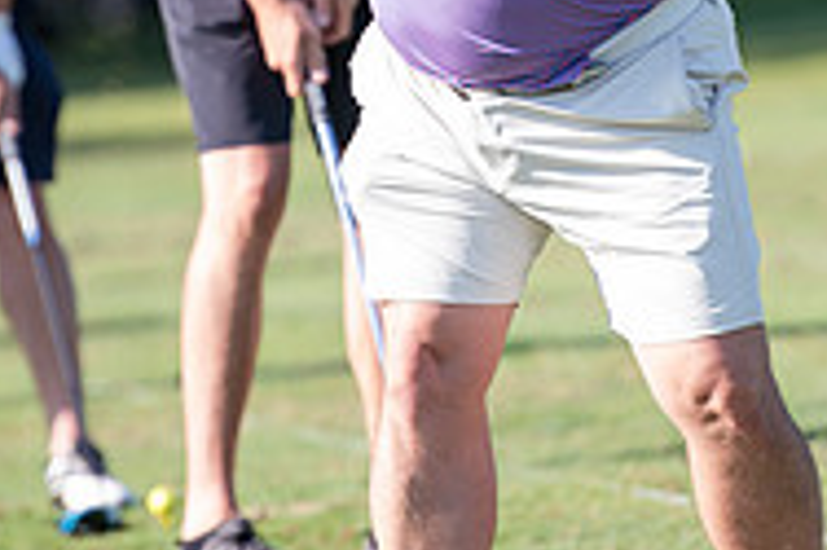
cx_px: 484
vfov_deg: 2.2
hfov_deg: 3.3
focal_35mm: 618
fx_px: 14184
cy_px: -2
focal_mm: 200
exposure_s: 1/400
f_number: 3.2
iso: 80
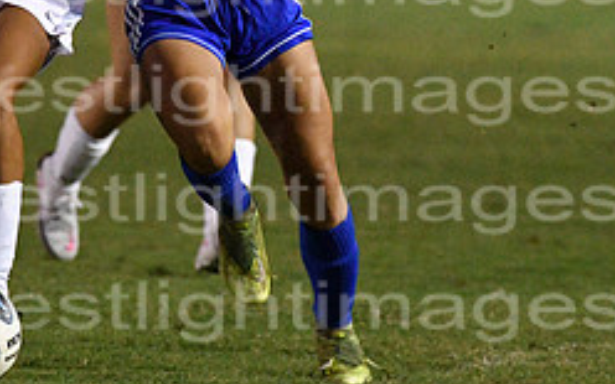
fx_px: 17951
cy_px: 41
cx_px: 273
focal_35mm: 1071
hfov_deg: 2.0
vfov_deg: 1.2
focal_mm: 300
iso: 10000
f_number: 3.5
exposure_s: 1/640
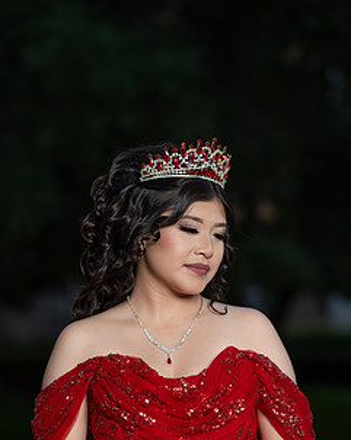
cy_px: 325
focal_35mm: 119
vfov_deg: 16.1
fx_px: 1548
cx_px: 170
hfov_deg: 12.9
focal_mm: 85
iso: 160
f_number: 2
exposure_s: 1/125
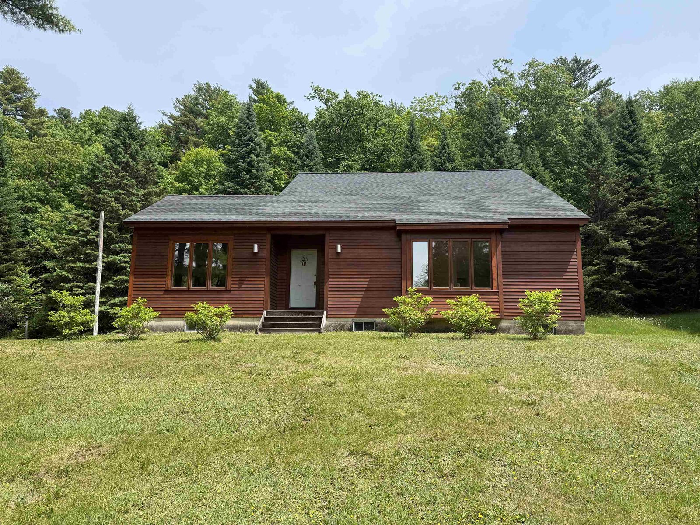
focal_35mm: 24
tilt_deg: +10.4
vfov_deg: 56.8
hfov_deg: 71.6
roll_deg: -1.0
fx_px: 485
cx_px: 350
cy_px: 262
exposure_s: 1/2299
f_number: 1.78
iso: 80
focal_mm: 6.76
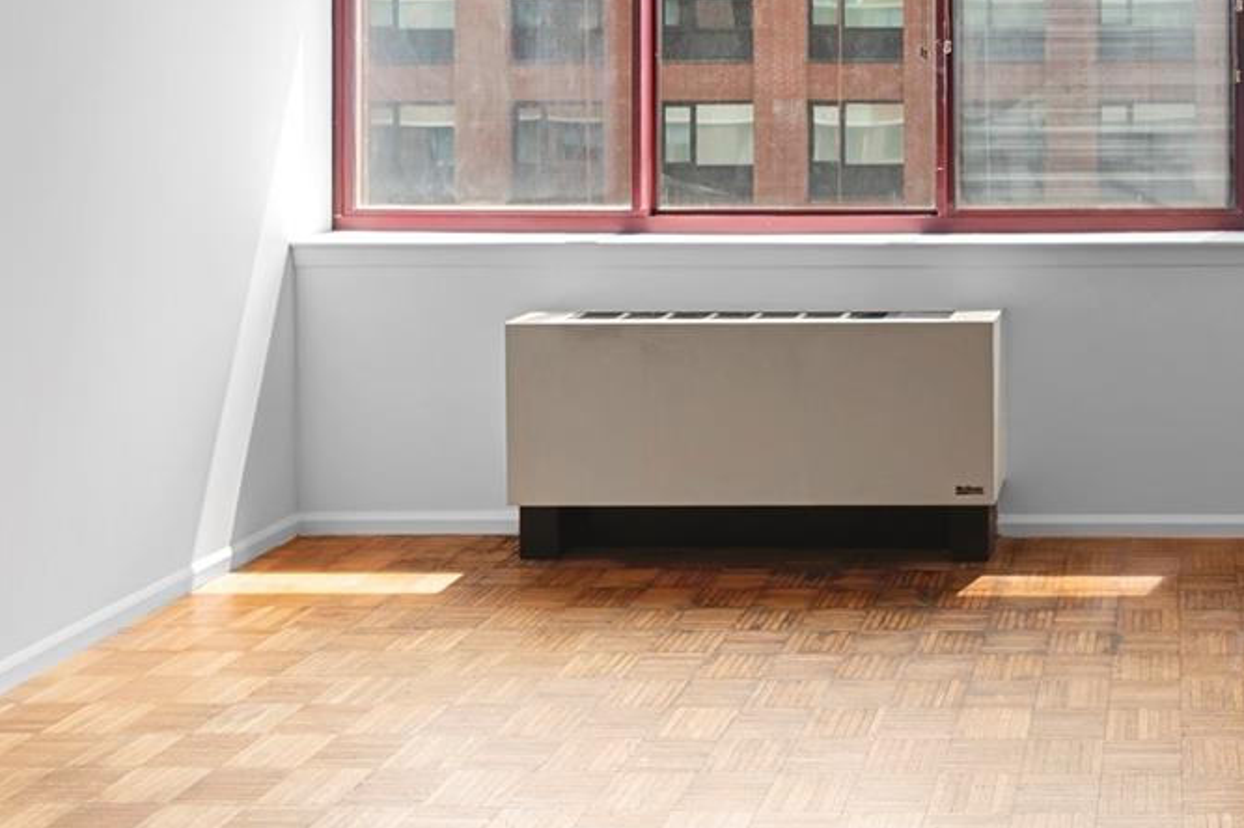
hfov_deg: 41.6
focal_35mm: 43
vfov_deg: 30.1
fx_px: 1485
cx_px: 1132
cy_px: 118
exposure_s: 1/6
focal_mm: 14
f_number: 10
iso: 250
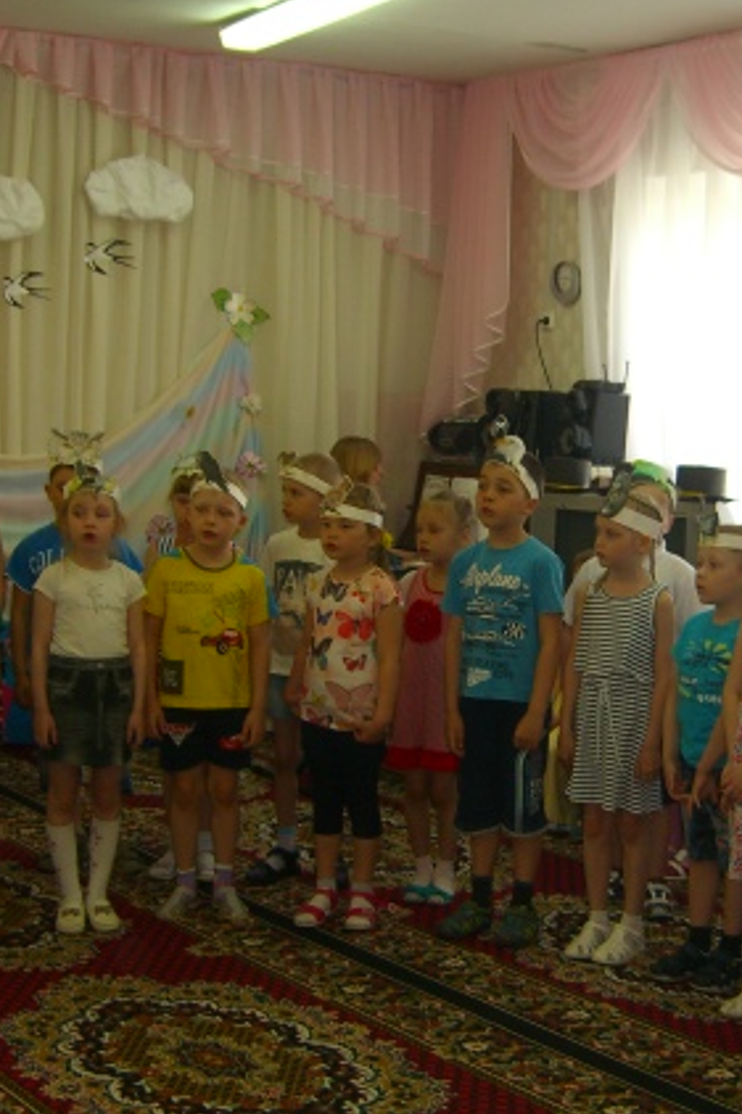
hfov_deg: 22.5
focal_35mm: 60
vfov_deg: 33.4
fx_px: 1856
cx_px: 465
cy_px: 575
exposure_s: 1/60
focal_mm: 7.9
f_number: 2.8
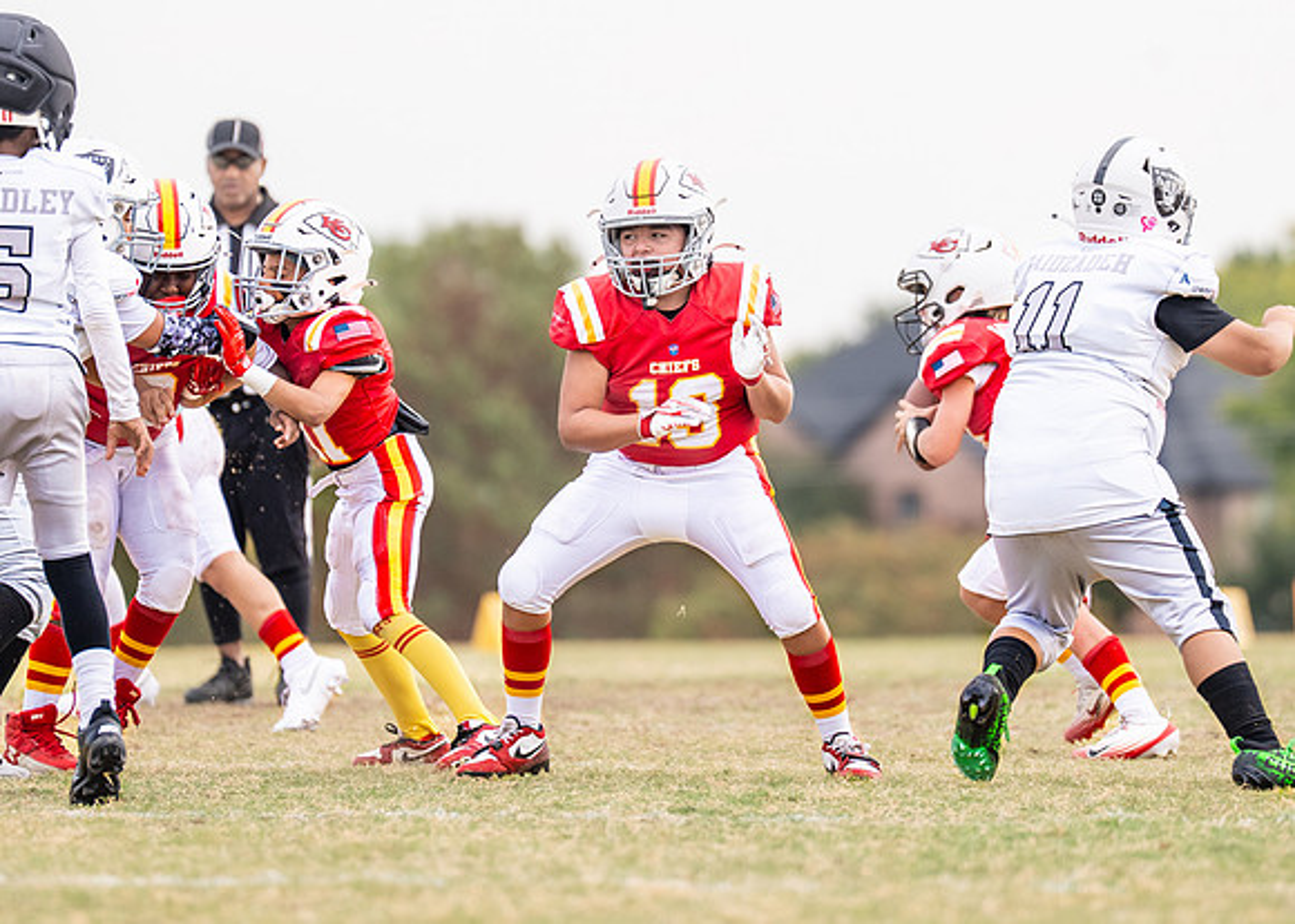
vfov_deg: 3.5
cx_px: 702
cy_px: 402
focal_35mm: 416
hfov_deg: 4.8
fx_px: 15297
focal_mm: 200
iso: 160
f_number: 2.8
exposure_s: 1/1250
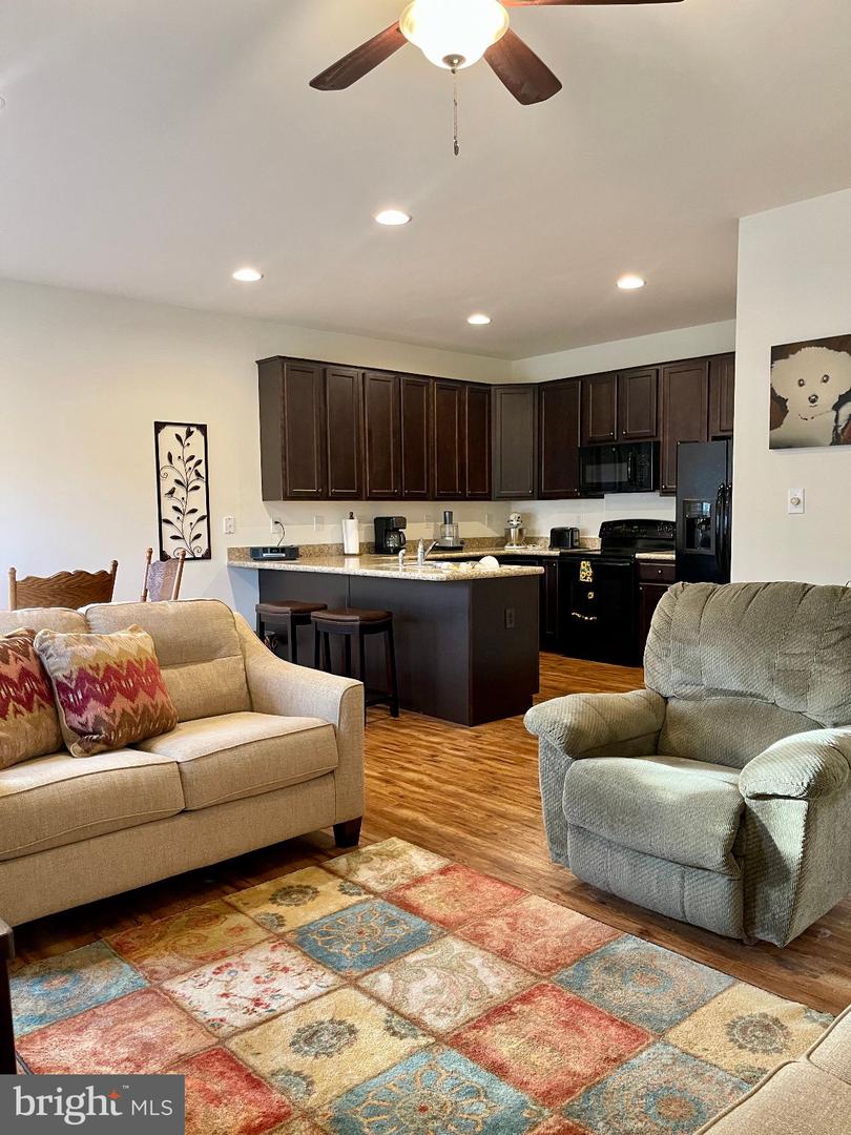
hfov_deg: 54.9
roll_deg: +0.6
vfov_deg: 69.4
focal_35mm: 25
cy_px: 568
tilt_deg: -4.3
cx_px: 426
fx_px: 819
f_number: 1.6
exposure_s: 1/60
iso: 250
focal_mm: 5.1
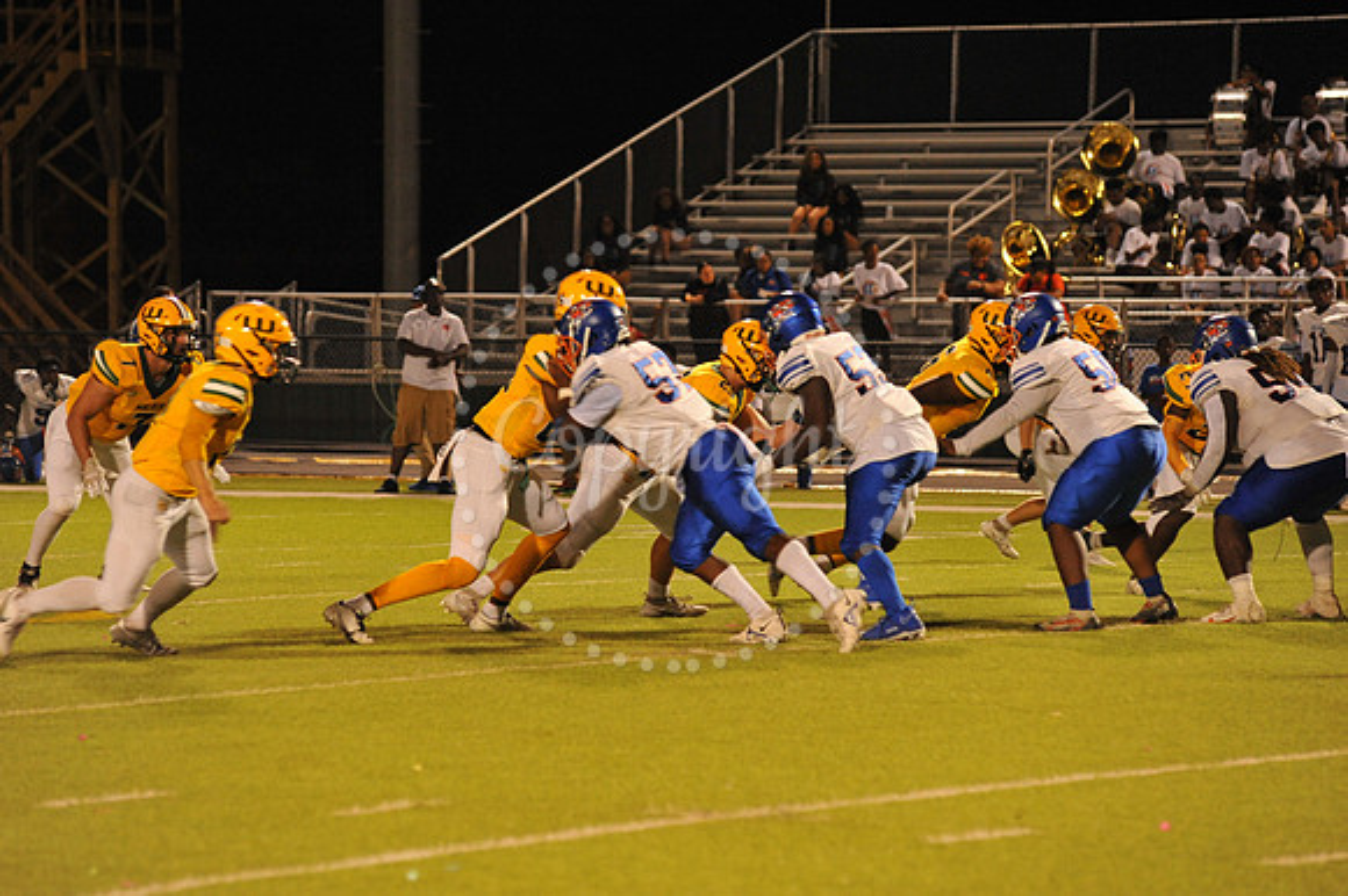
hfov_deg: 10.3
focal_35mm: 200
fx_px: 7484
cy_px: 448
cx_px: 674
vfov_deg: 6.9
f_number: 5
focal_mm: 200
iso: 3200
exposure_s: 1/160
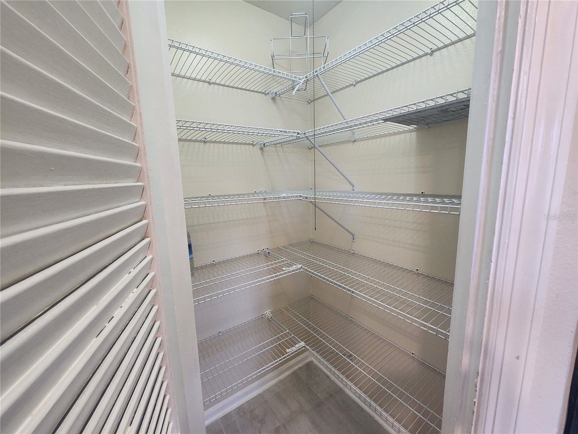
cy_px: 217
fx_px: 217
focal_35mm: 13
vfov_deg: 89.9
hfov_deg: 106.2
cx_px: 289
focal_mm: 2.2
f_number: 2.2
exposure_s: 1/60
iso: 250
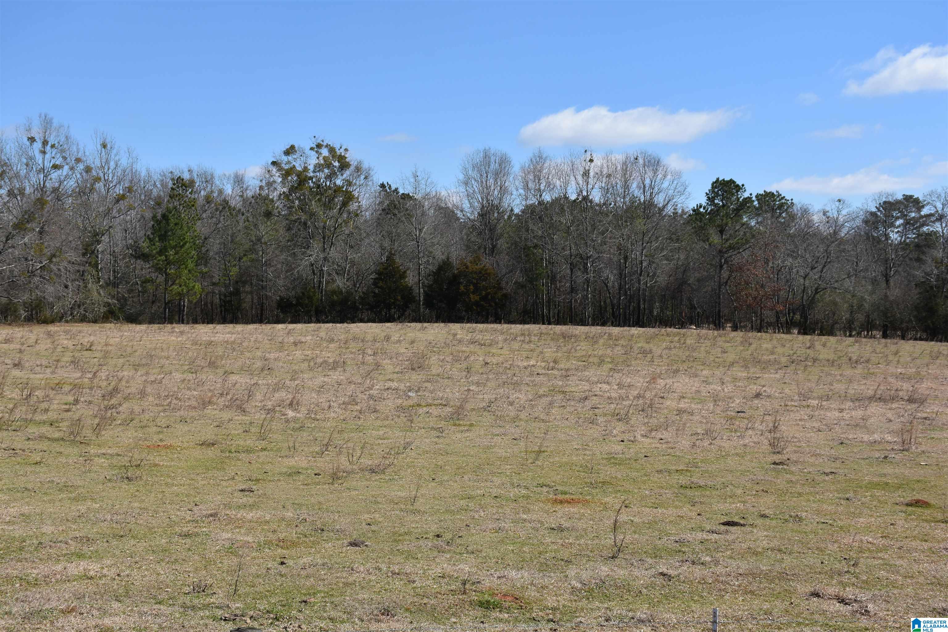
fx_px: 1382
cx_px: 474
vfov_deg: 25.8
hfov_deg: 37.9
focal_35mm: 52
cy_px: 316
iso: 180
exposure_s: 1/500
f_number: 8
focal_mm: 35
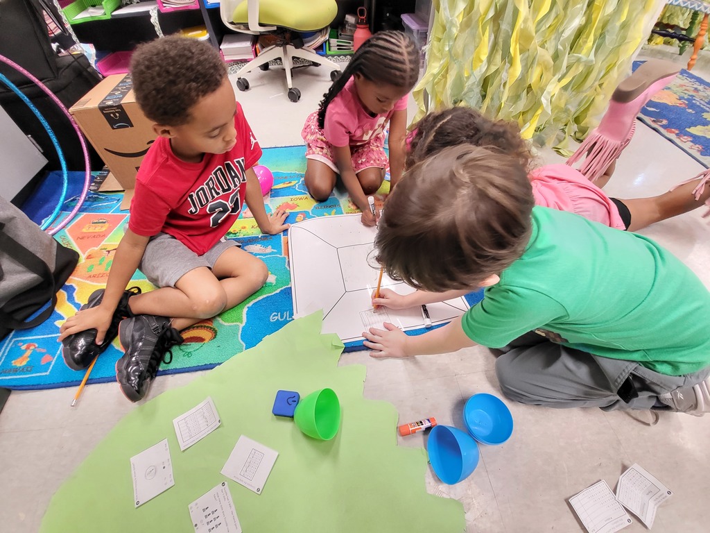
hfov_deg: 106.2
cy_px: 266
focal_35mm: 13
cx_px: 355
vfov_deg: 89.9
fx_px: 267
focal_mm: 1.74
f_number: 2.2
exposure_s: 1/30
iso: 320
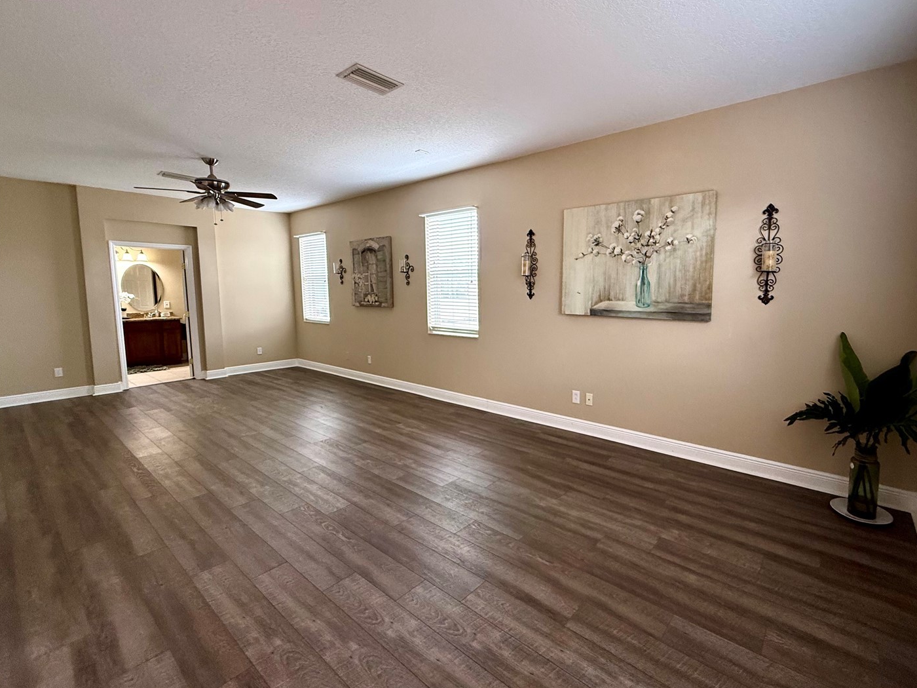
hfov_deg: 93.9
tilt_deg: -5.1
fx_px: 424
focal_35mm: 16
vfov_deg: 78.1
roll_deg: +0.0
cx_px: 520
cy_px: 329
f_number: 2.2
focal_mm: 2.22
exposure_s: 1/99
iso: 320
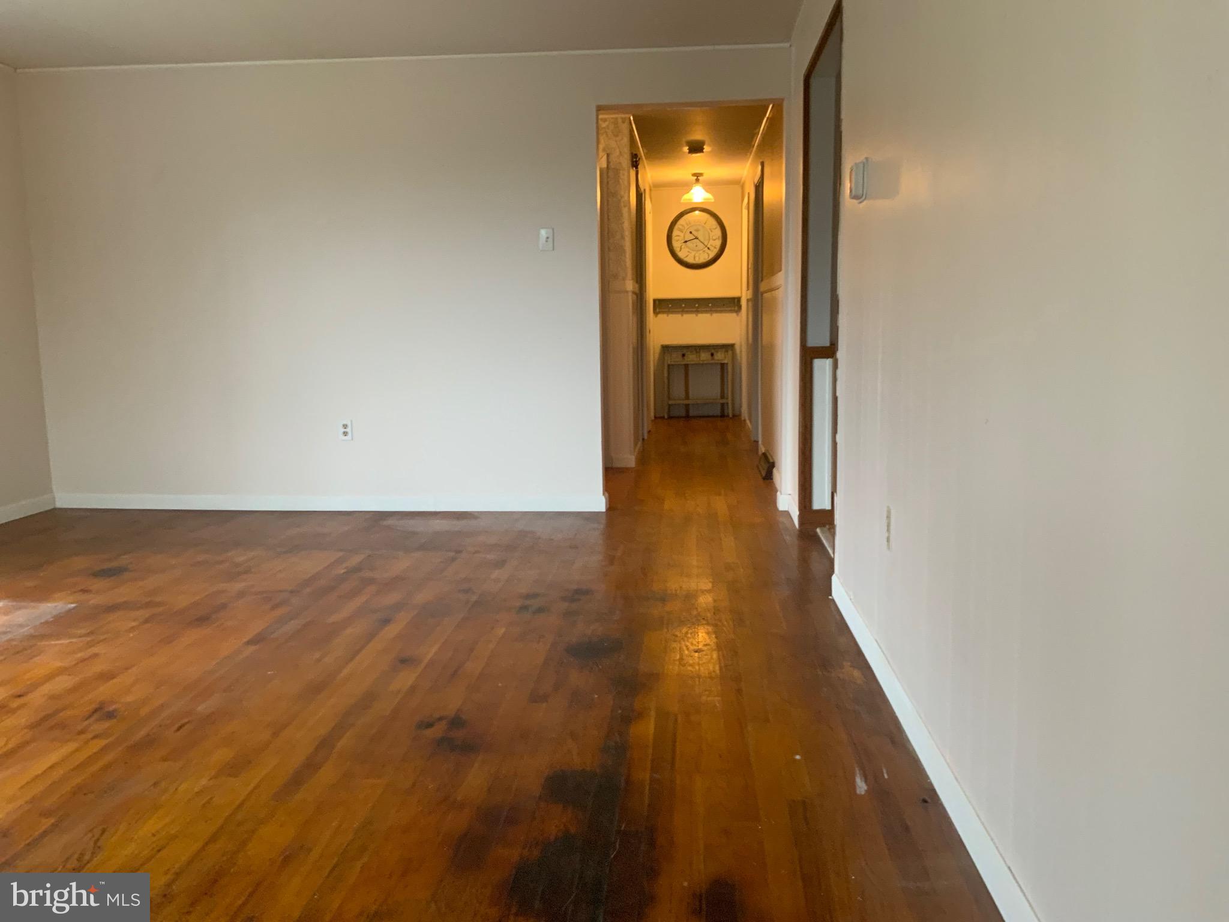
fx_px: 1030
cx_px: 614
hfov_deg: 61.7
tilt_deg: -7.4
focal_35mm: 29
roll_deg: +1.4
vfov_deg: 48.2
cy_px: 461
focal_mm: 3
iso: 200
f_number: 1.8
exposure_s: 1/60
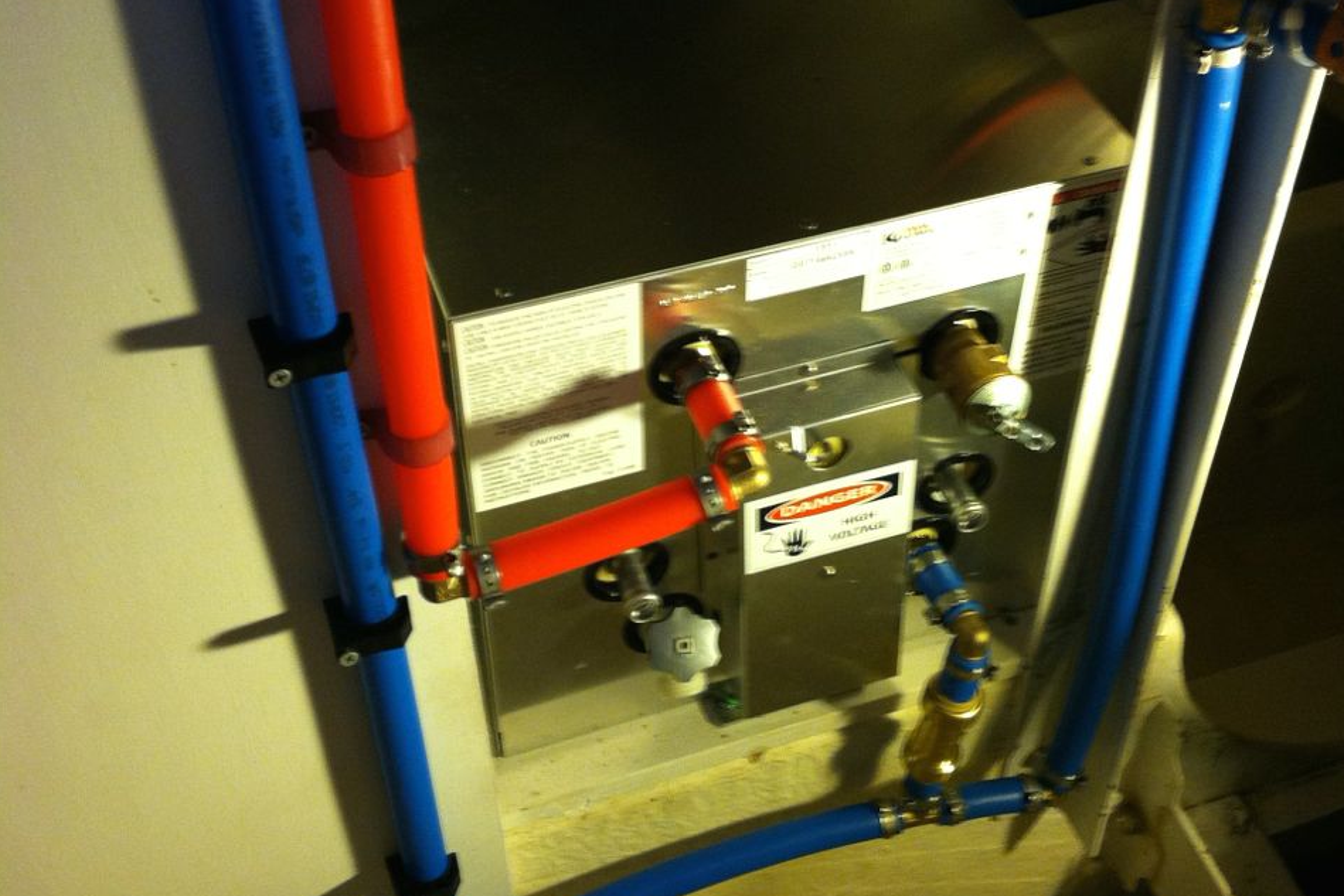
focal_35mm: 49
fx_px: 1829
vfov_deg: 27.5
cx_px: 673
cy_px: 396
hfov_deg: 40.3
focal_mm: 3.85
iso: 160
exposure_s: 1/15
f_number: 2.8
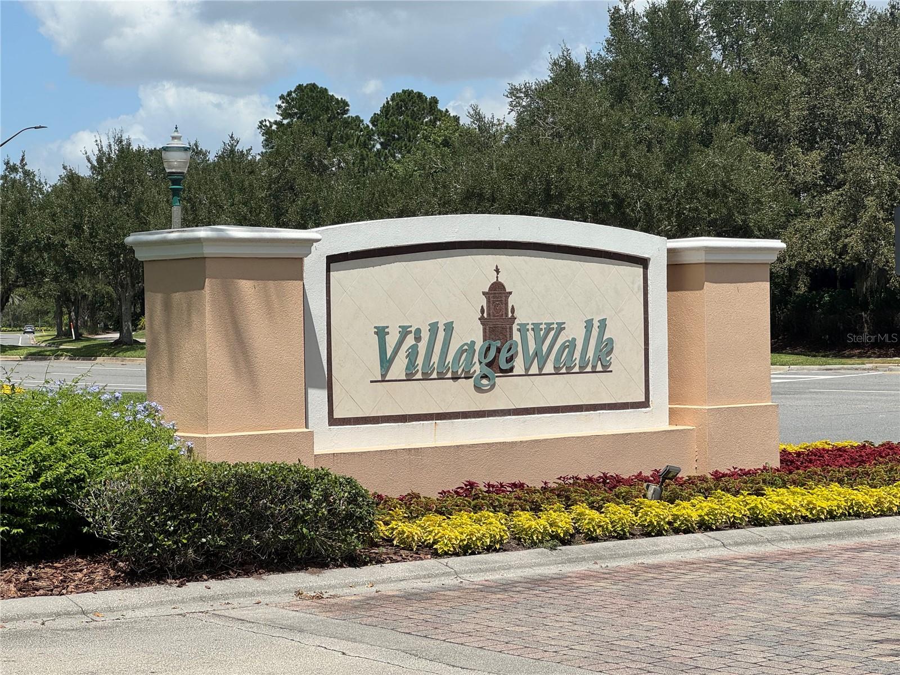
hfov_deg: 25.3
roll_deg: +1.3
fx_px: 2002
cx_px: 450
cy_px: 338
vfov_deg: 19.1
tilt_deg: +0.4
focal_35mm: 77
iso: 25
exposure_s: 1/1488
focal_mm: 9
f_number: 2.8
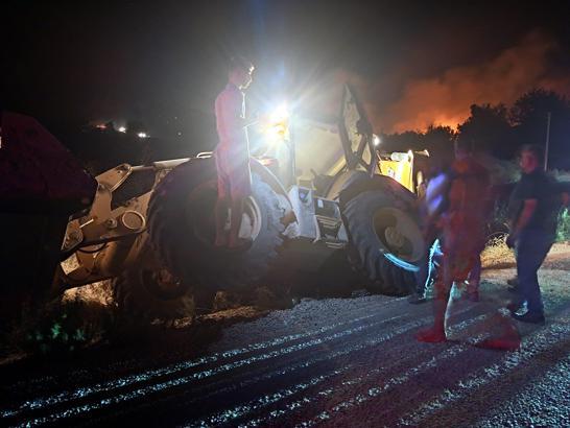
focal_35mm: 27
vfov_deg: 51.4
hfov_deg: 65.3
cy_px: 214
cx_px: 285
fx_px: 445
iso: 1250
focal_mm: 4
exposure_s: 1/10
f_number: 1.8
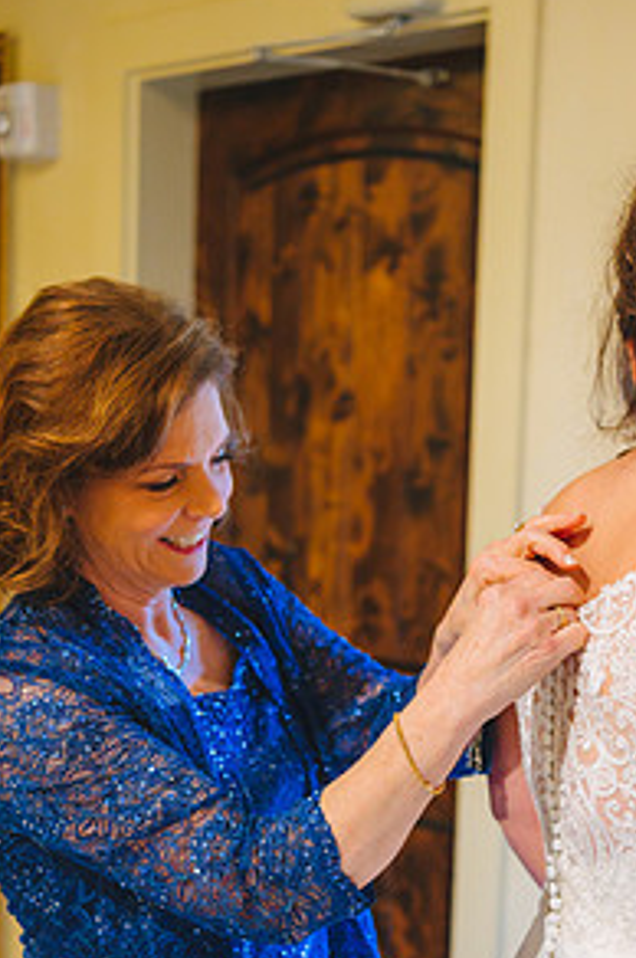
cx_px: 369
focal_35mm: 71
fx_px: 1886
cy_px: 640
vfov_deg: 28.3
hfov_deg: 19.1
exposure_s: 1/320
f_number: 2.8
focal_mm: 46
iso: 2000
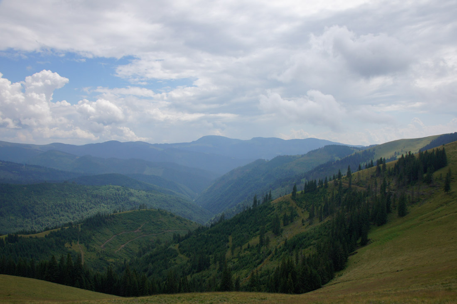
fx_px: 324
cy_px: 152
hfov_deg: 70.5
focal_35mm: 26
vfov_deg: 50.4
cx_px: 228
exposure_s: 1/160
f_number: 11
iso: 200
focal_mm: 17
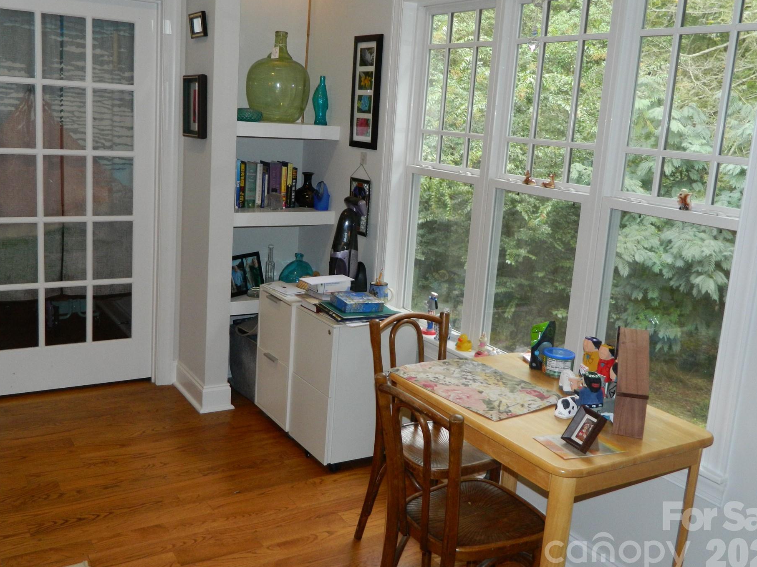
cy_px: 263
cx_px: 368
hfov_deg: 52.6
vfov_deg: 40.7
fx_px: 765
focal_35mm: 35
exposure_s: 1/40
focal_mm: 5.6
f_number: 3.2
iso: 200
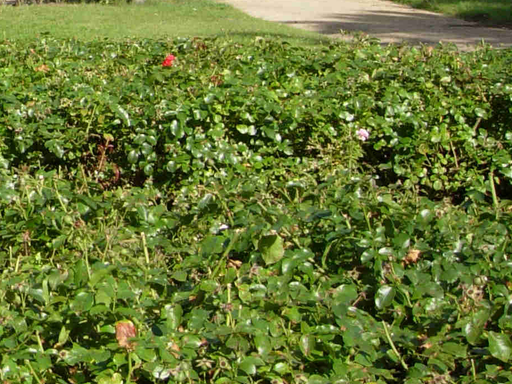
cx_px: -369
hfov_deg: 13.9
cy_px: -65
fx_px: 1894
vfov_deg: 11.4
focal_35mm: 128
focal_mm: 7.5
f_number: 5.4
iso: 50
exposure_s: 1/249
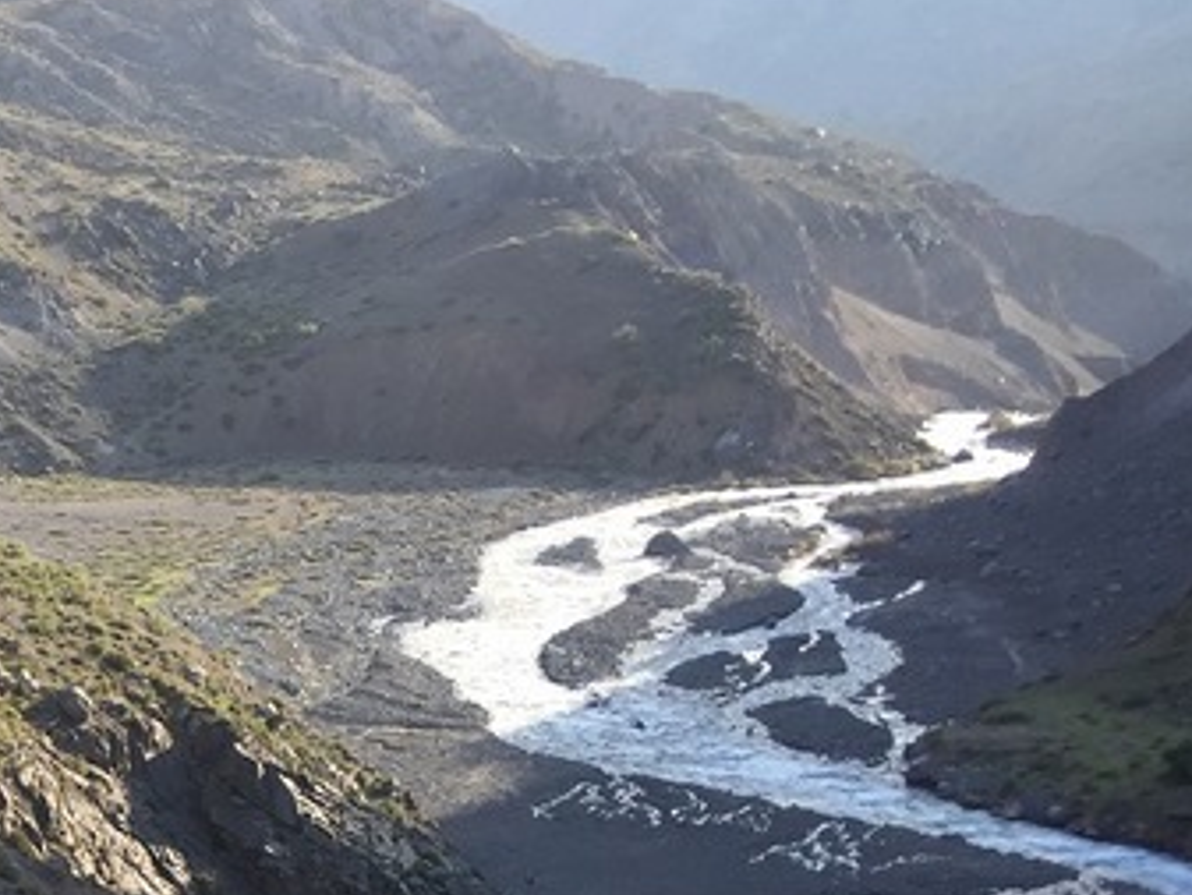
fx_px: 2549
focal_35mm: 74
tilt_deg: -21.2
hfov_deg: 23.8
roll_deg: +4.5
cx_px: -272
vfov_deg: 18.9
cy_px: 1056
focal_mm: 4.15
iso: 32
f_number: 2.2
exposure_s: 1/347
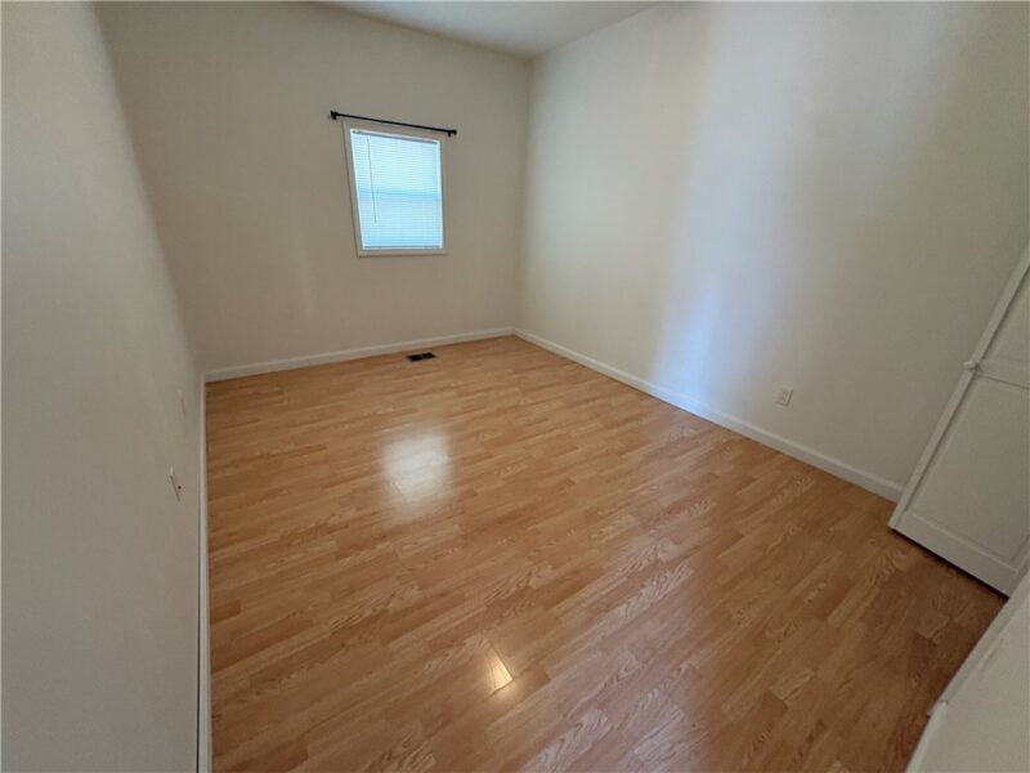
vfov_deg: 85.7
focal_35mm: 14
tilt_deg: -19.7
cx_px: 515
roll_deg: -2.8
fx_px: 417
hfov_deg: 102.1
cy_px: 386
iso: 400
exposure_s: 1/60
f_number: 2.2
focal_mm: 2.22
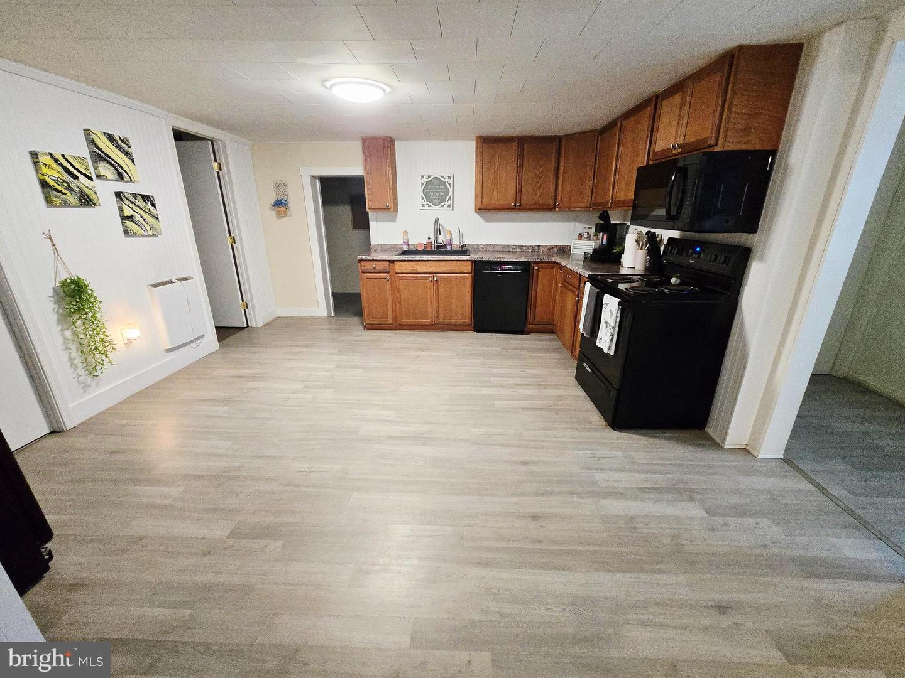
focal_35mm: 13
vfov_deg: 89.9
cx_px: 452
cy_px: 339
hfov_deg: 106.2
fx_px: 340
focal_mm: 2.2
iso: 1000
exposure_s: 1/60.2
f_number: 2.2
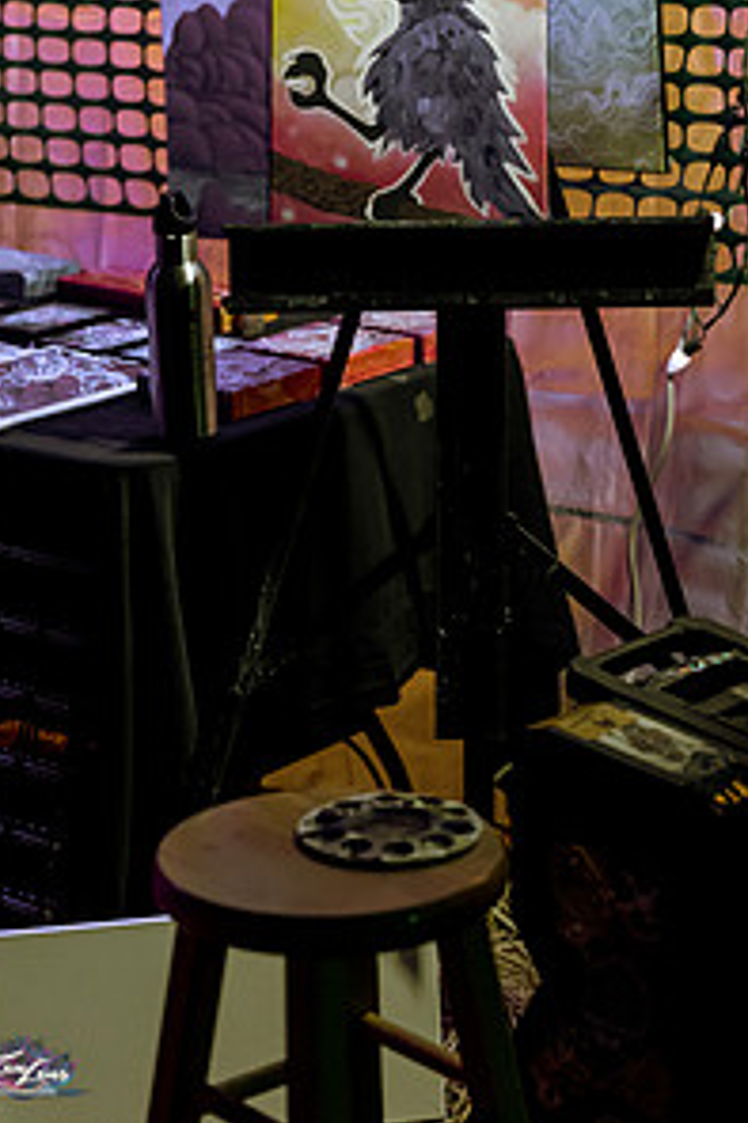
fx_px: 3182
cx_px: 486
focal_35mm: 102
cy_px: 304
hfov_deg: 13.4
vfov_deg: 19.9
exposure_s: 1/400
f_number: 2.5
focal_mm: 67
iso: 10000
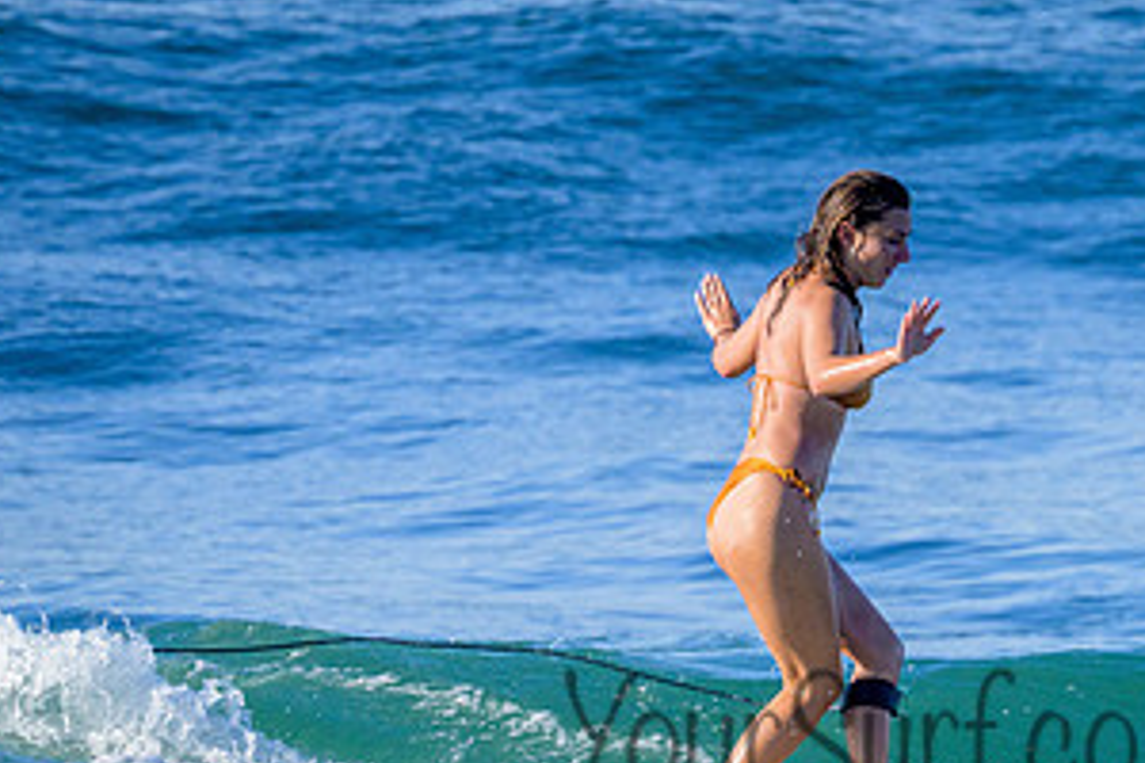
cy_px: 696
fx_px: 34443
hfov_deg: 1.9
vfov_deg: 1.3
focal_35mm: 1083
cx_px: 958
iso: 1100
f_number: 11
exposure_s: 1/2000
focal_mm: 560
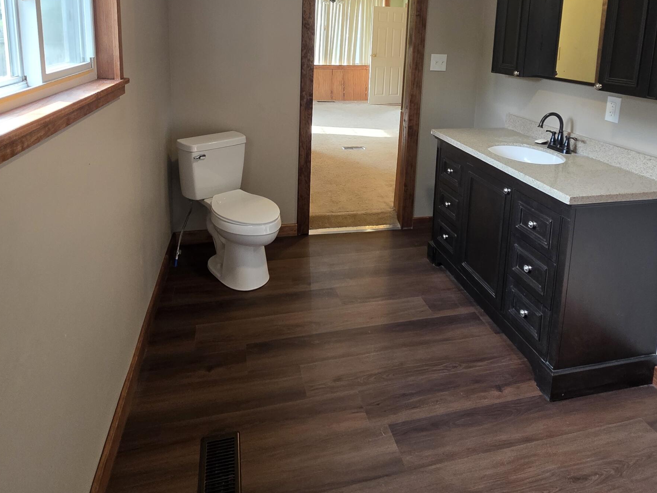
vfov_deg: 56.9
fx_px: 418
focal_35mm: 22
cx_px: 338
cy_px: 104
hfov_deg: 76.4
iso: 250
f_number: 1.9
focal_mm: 2.2
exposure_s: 1/120
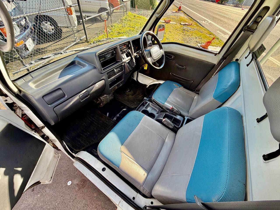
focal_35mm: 14
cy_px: 105
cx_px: 140
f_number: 2.2
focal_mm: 2.22
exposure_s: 1/146
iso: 50
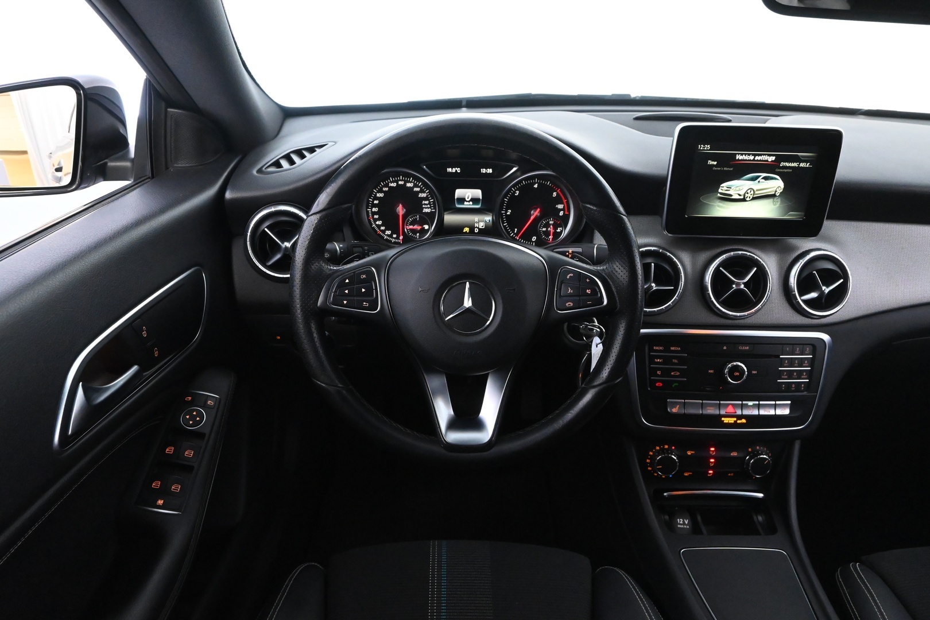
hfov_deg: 70.4
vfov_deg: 50.4
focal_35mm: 26
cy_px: 310
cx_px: 465
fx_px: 659
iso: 6400
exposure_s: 1/30
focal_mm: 17
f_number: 5
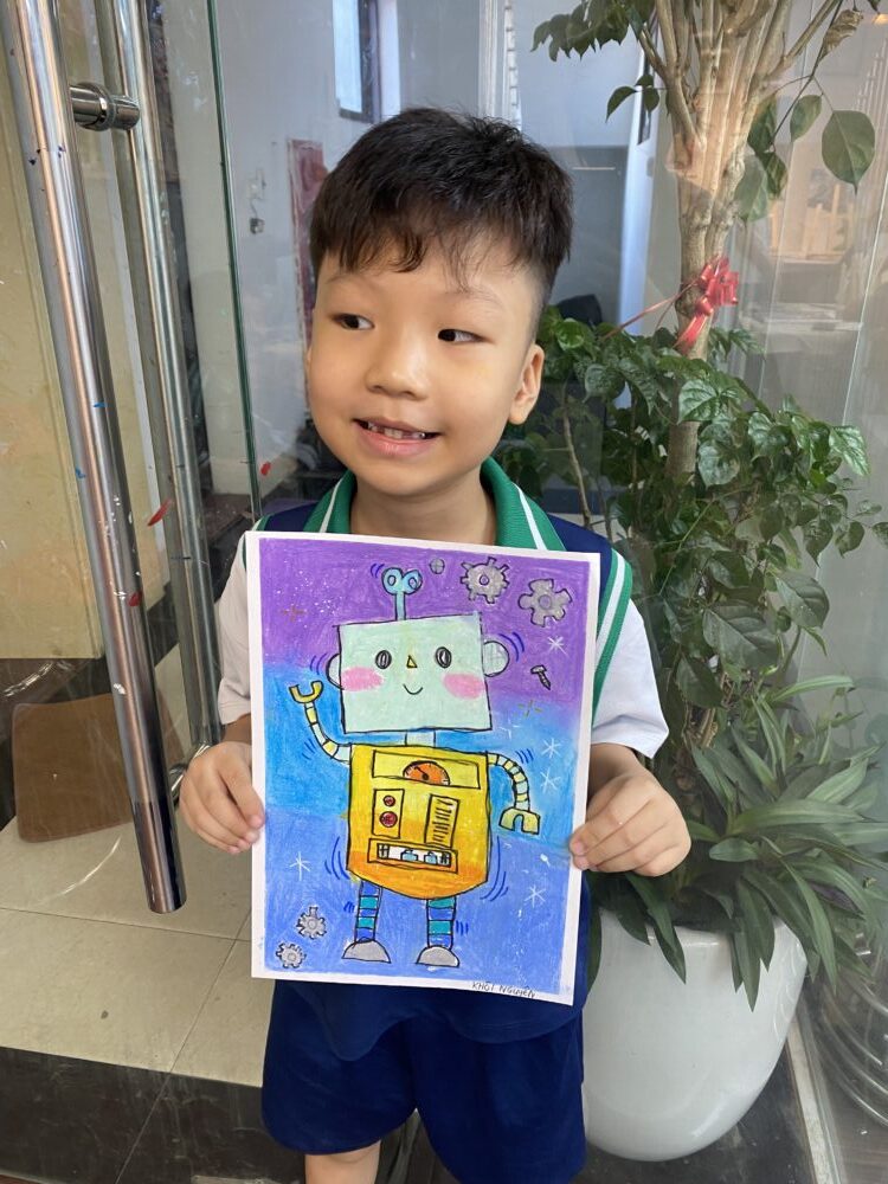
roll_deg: -0.3
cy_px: 592
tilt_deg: -22.1
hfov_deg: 53.1
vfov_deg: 67.3
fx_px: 889
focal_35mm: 26
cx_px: 444
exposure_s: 1/50
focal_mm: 4.25
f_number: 1.8
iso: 64
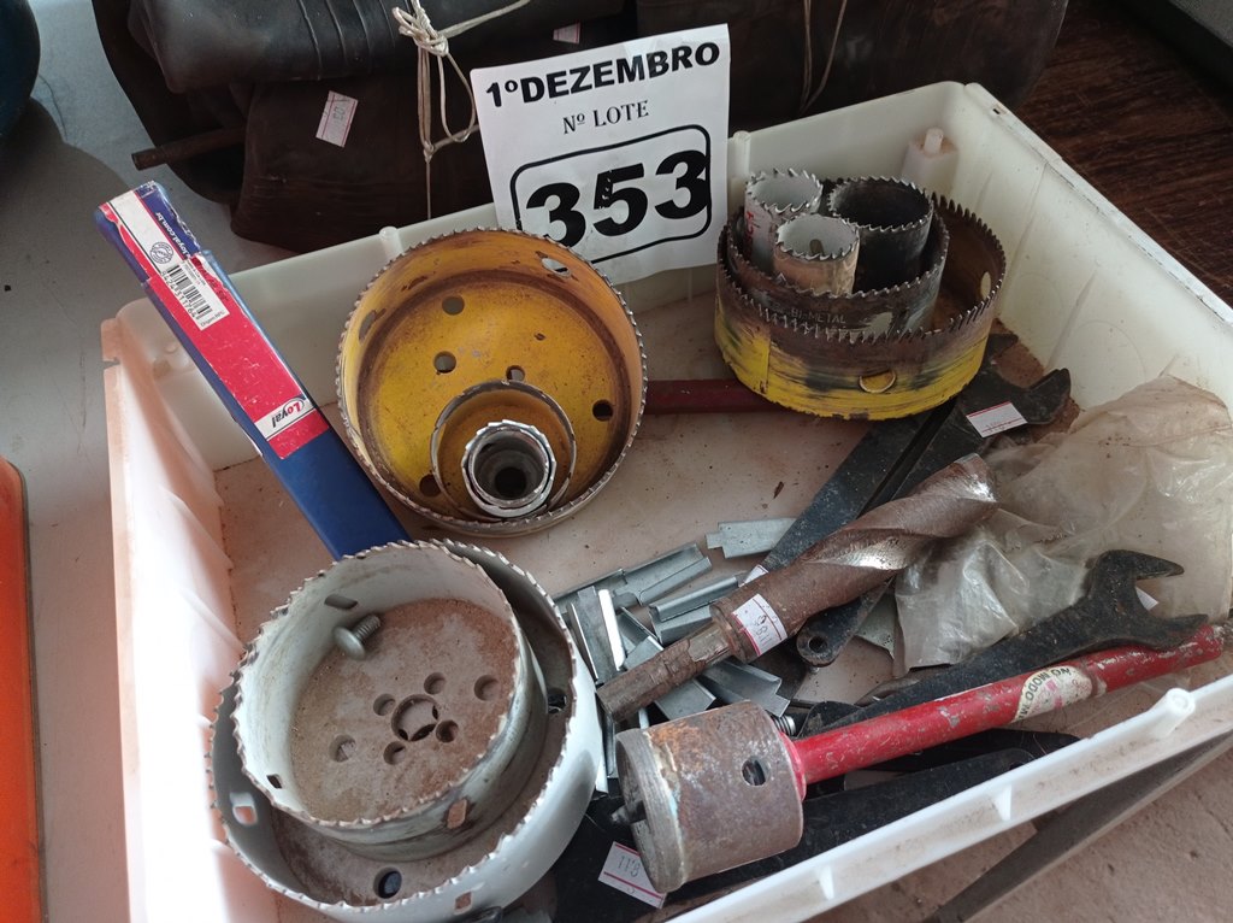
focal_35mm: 28
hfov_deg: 63.5
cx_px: 616
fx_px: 996
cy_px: 462
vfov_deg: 49.7
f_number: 1.79
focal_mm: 4.7
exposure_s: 1/30
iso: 360
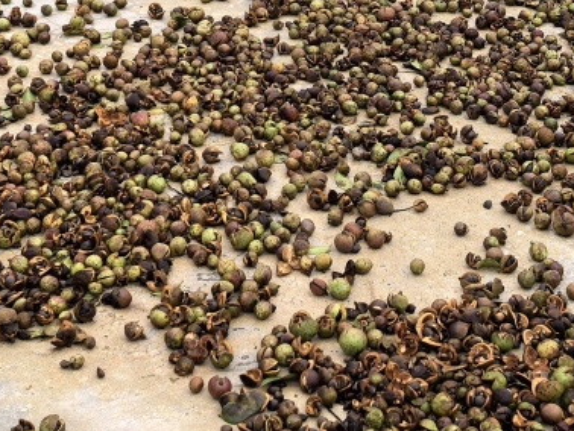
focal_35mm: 91
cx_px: 351
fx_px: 1510
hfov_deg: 21.5
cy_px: 30
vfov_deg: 16.0
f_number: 2
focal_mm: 8.5
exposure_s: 1/236
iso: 50
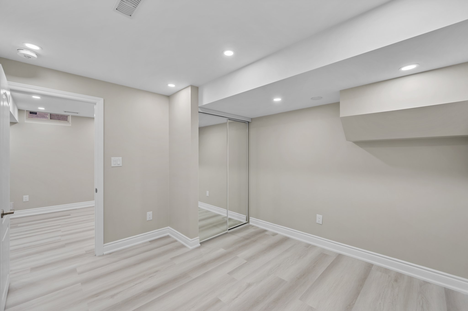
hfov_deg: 104.3
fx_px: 182
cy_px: 156
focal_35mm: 14
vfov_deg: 81.1
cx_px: 234
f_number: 8
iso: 100
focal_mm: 14
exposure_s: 1/8
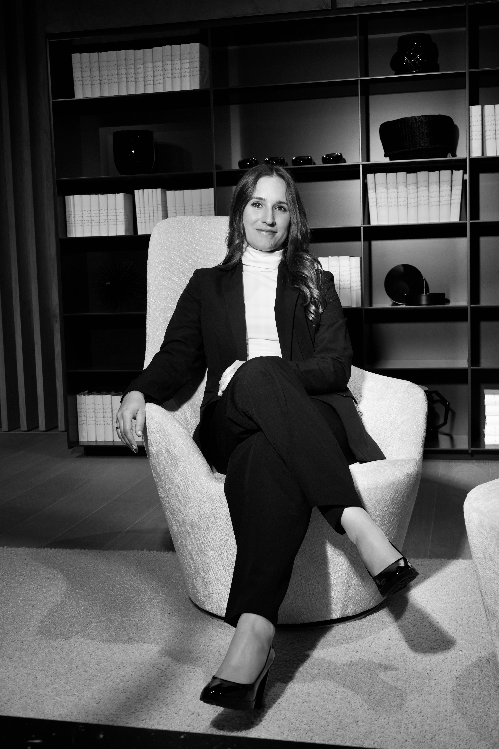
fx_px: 936
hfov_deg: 29.9
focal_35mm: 45
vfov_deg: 43.6
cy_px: 374
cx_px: 250
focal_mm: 45
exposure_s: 1/200
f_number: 8
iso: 1000
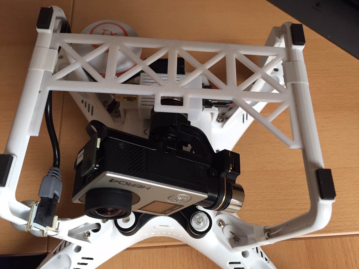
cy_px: 134
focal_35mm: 29
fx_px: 301
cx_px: 180
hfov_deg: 61.7
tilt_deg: -65.3
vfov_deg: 48.2
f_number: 2.2
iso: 125
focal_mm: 4.15
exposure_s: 1/33
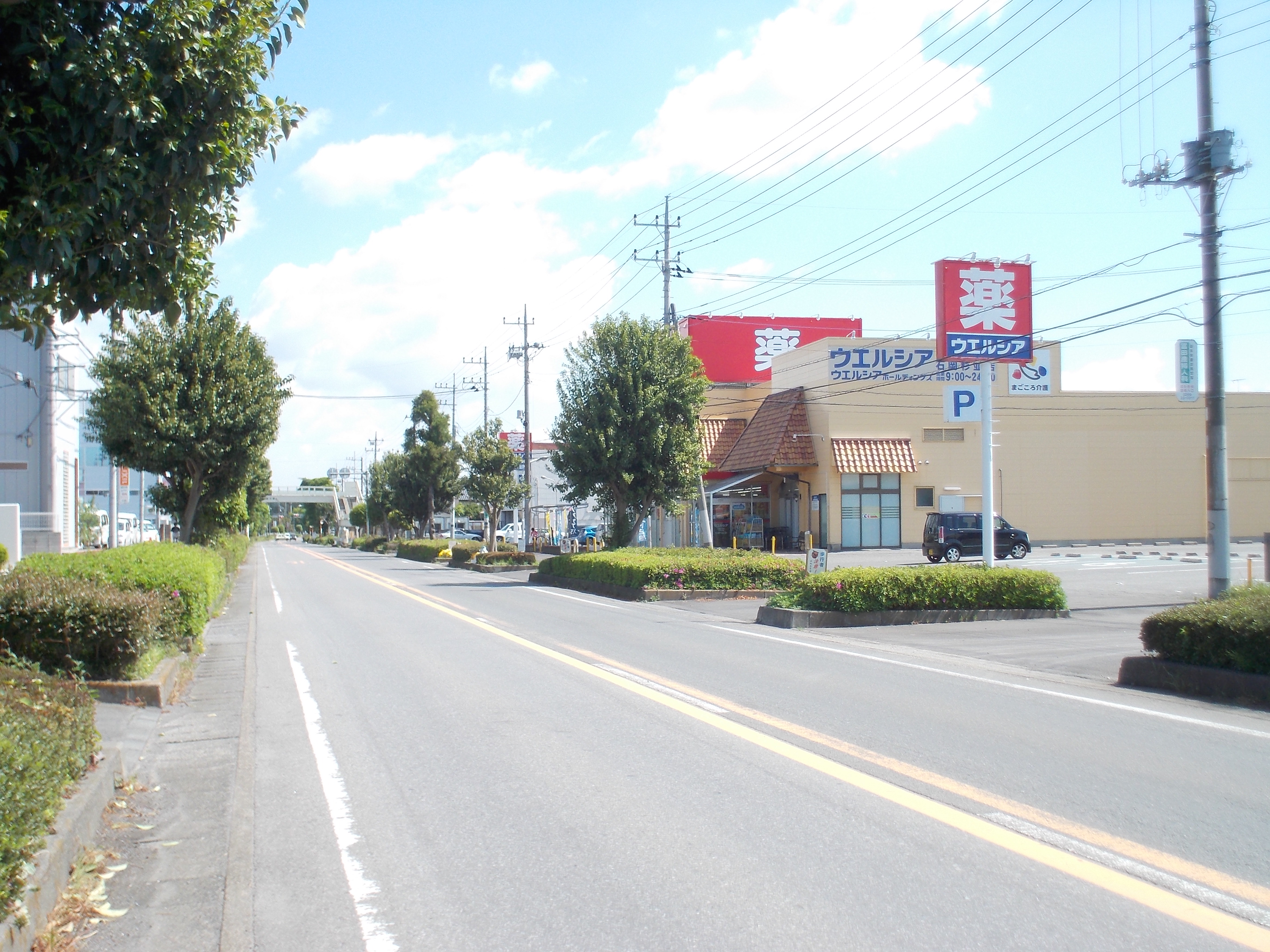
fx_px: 1651
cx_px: 635
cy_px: 476
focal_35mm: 45
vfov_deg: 32.2
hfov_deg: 42.1
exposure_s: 1/320
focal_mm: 6.4
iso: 80
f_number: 4.2
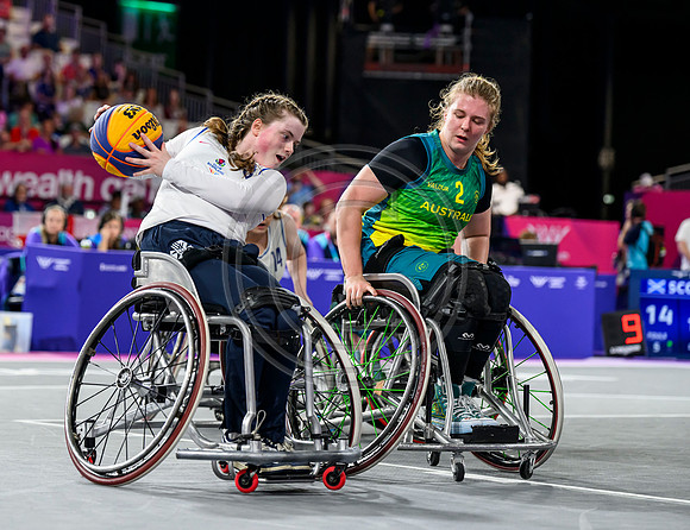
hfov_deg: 16.5
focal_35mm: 118
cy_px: 236
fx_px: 2376
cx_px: 249
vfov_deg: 12.7
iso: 2500
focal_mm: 97
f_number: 3.2
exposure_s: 1/1600
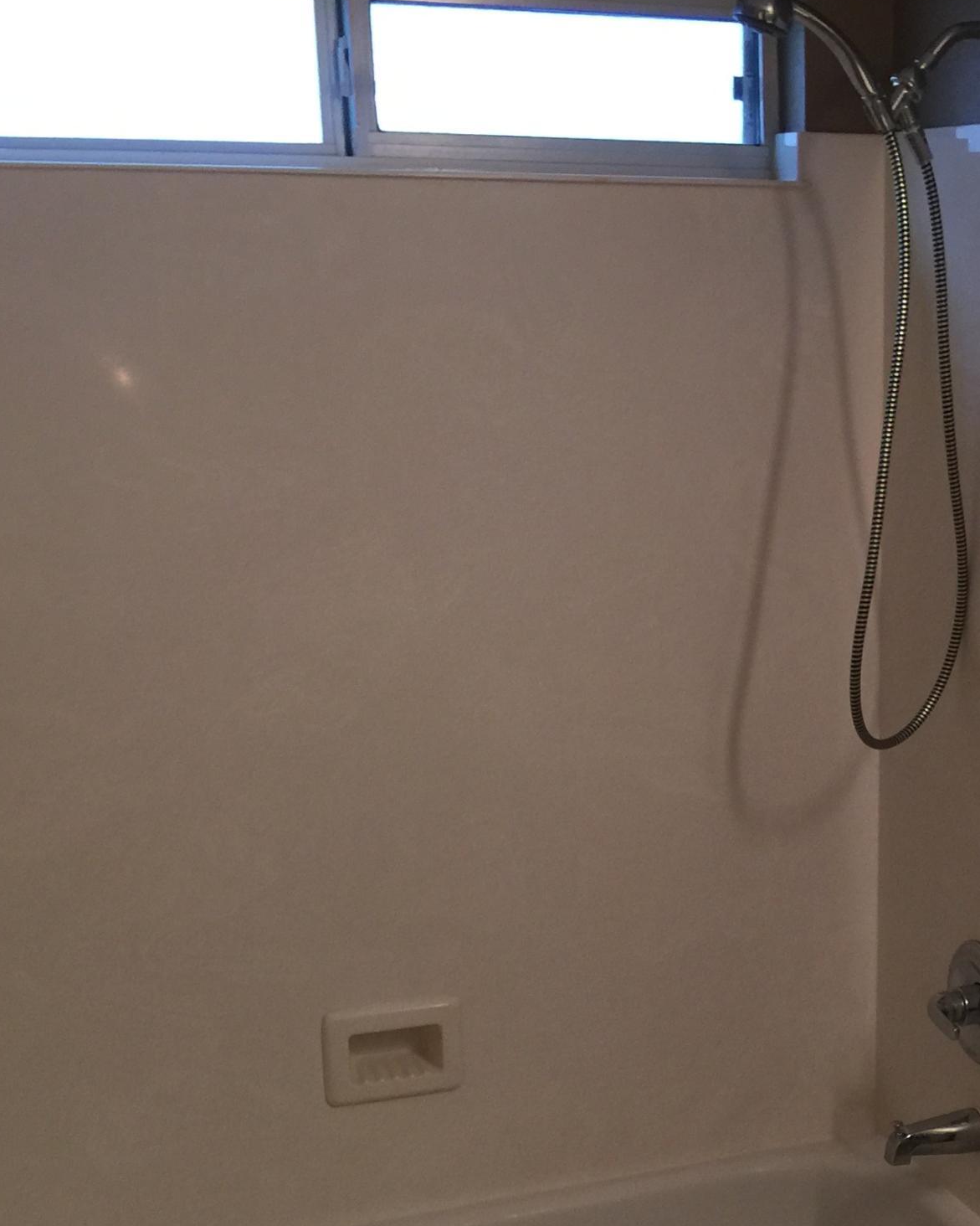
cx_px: 900
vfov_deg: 31.9
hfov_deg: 25.3
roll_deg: -1.0
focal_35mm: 58
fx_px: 2103
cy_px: 916
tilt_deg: -18.3
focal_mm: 4.15
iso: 50
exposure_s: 1/30
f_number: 2.2
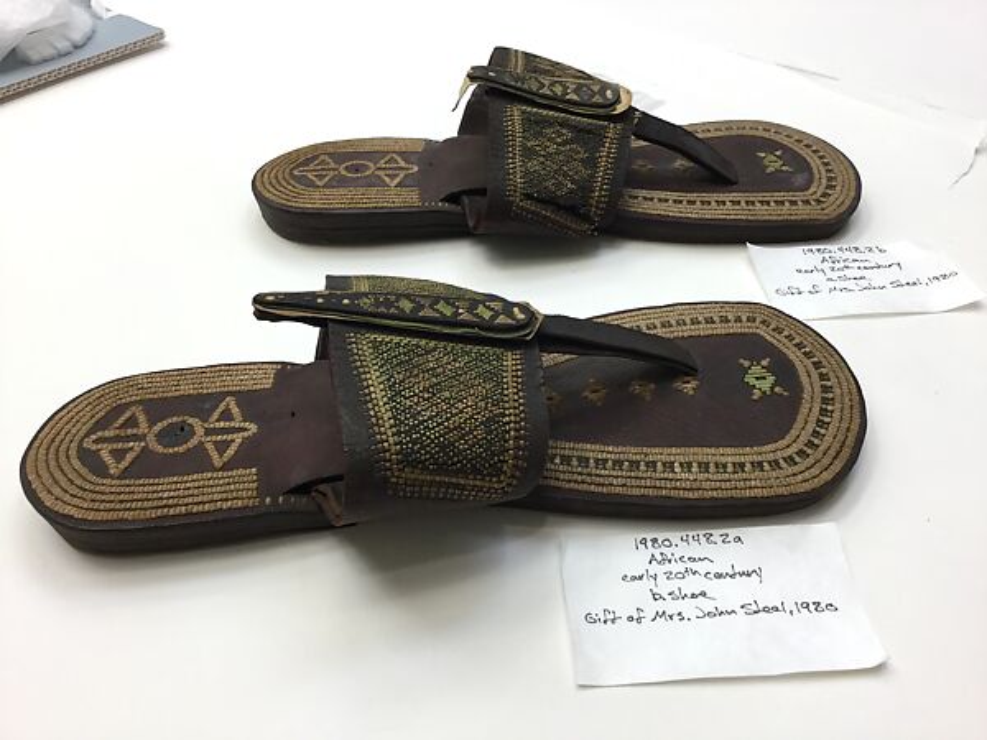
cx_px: 494
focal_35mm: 31
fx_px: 884
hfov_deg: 58.4
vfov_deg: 45.4
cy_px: 370
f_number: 2.4
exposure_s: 1/30
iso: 25
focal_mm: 3.3
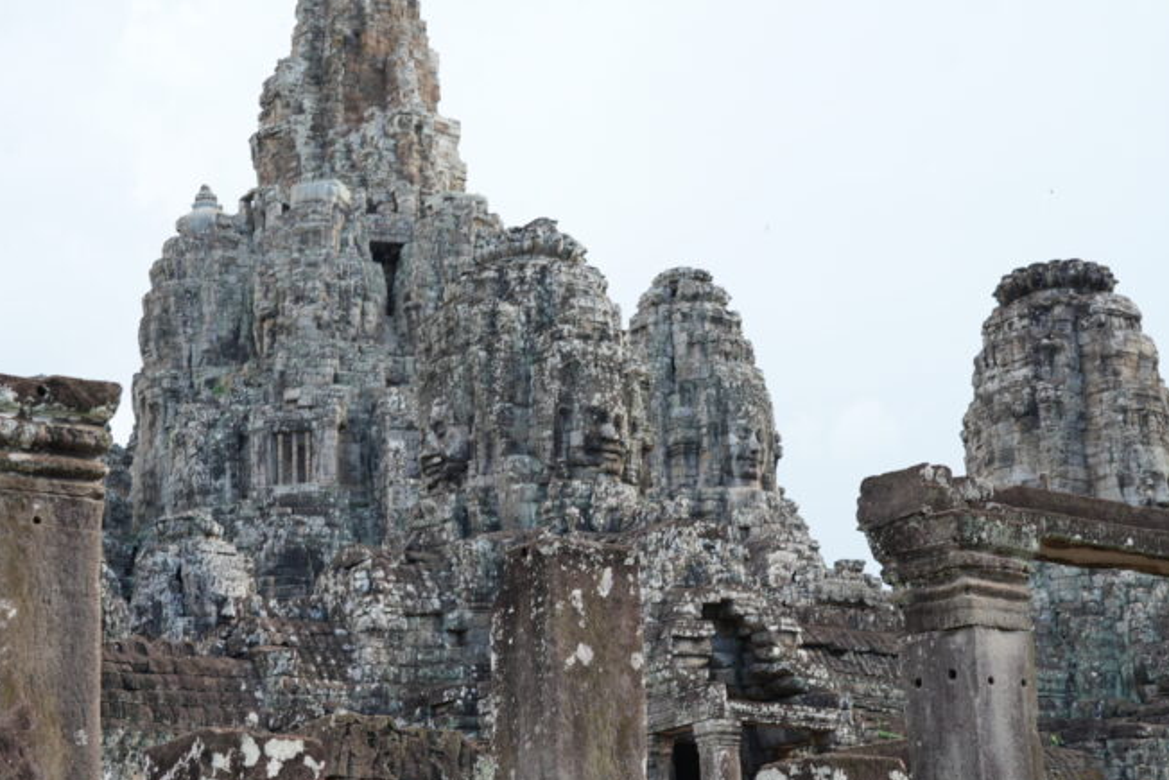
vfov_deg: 20.6
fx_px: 2144
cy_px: 469
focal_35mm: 66
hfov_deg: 30.5
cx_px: 534
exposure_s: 1/100
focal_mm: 42
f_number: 5
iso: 100
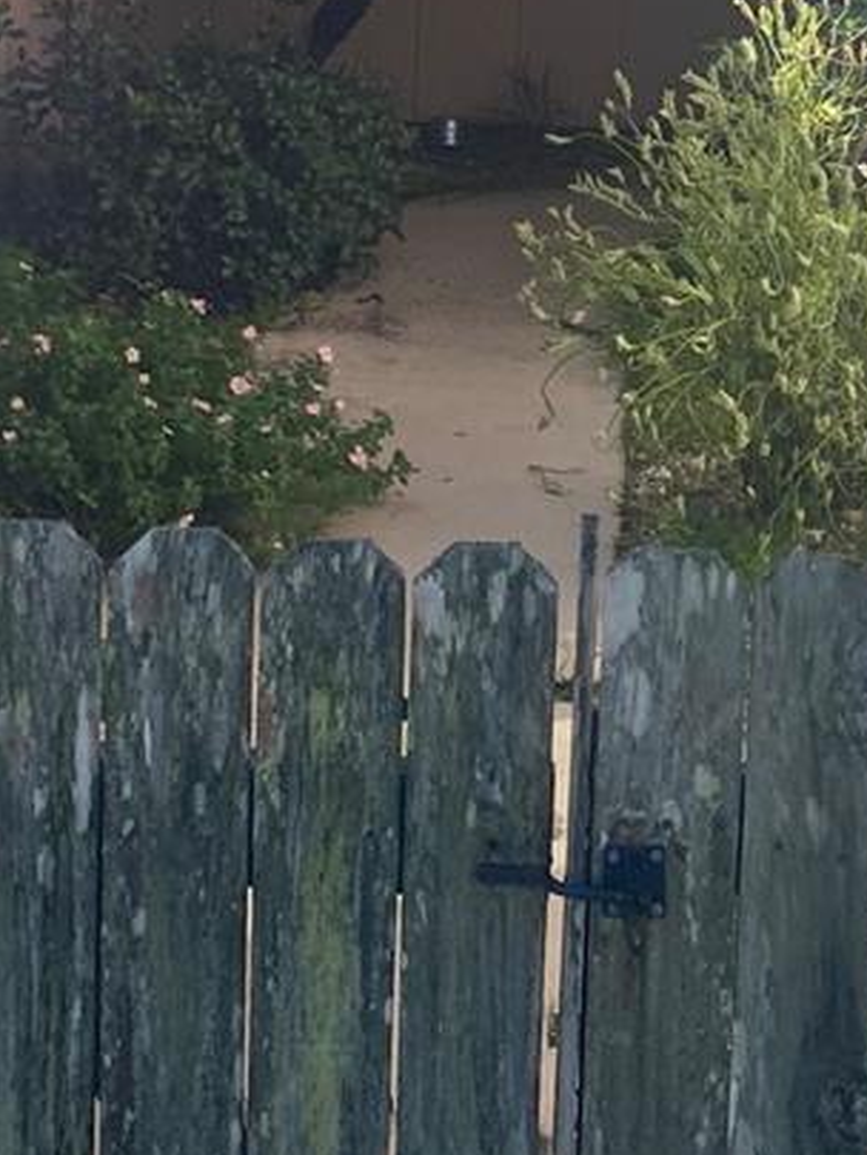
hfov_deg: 19.1
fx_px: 2570
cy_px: -17
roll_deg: -3.1
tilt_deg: -5.9
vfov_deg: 24.1
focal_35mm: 77
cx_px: 505
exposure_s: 1/2358
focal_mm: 4.25
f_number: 1.8
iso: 32
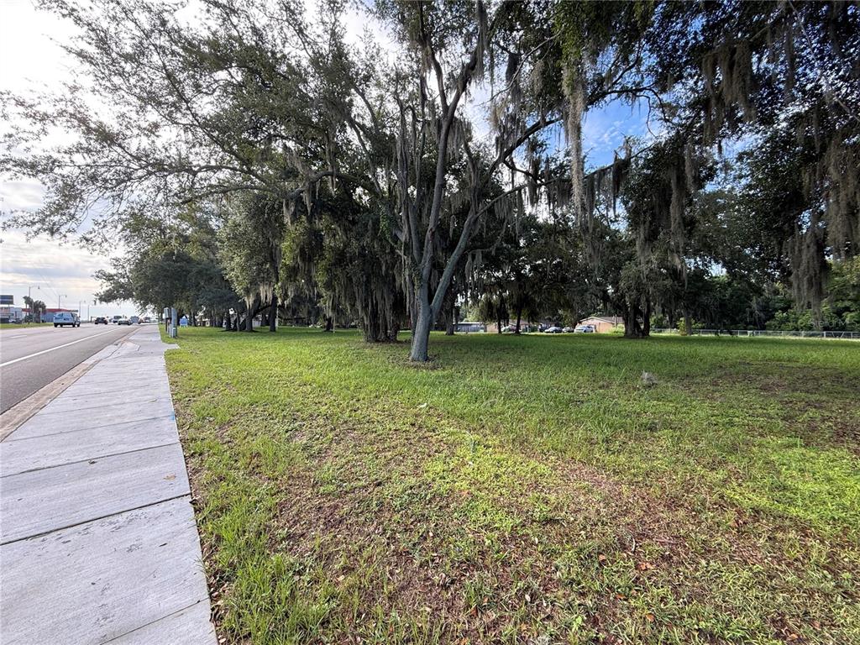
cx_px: 430
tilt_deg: +0.9
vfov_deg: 85.7
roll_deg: +0.8
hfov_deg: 102.1
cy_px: 322
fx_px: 348
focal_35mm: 14
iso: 64
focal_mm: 2.22
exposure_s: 1/177
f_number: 2.2
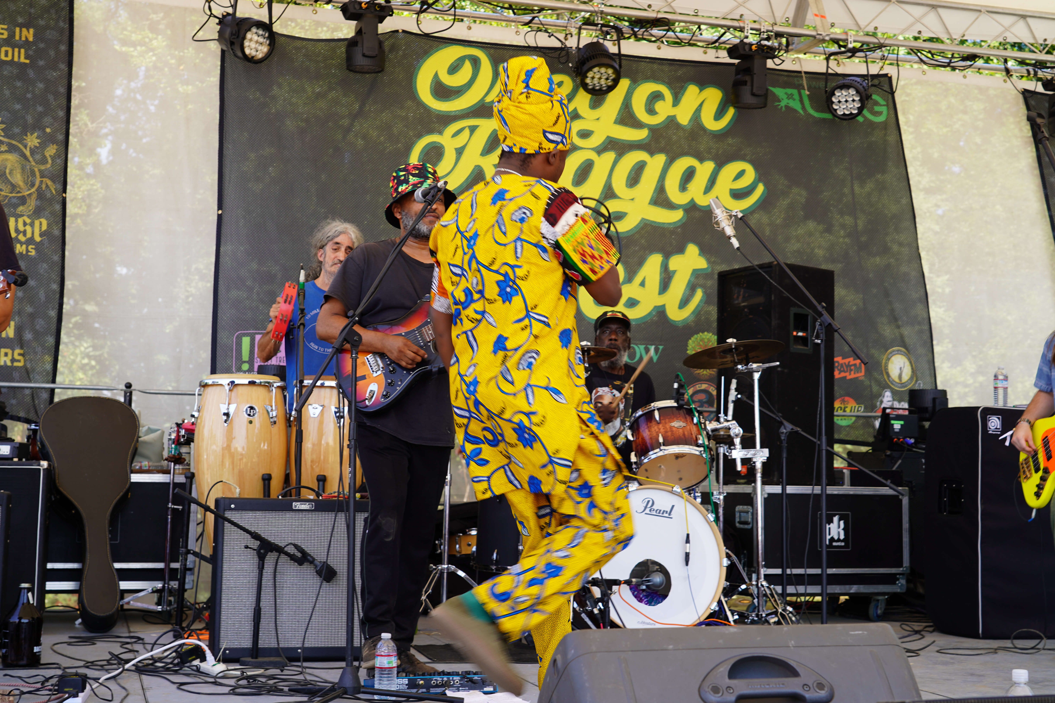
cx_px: 528
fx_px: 1465
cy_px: 352
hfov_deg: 39.6
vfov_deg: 27.0
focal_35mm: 50
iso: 100
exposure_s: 1/100
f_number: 6.3
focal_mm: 50
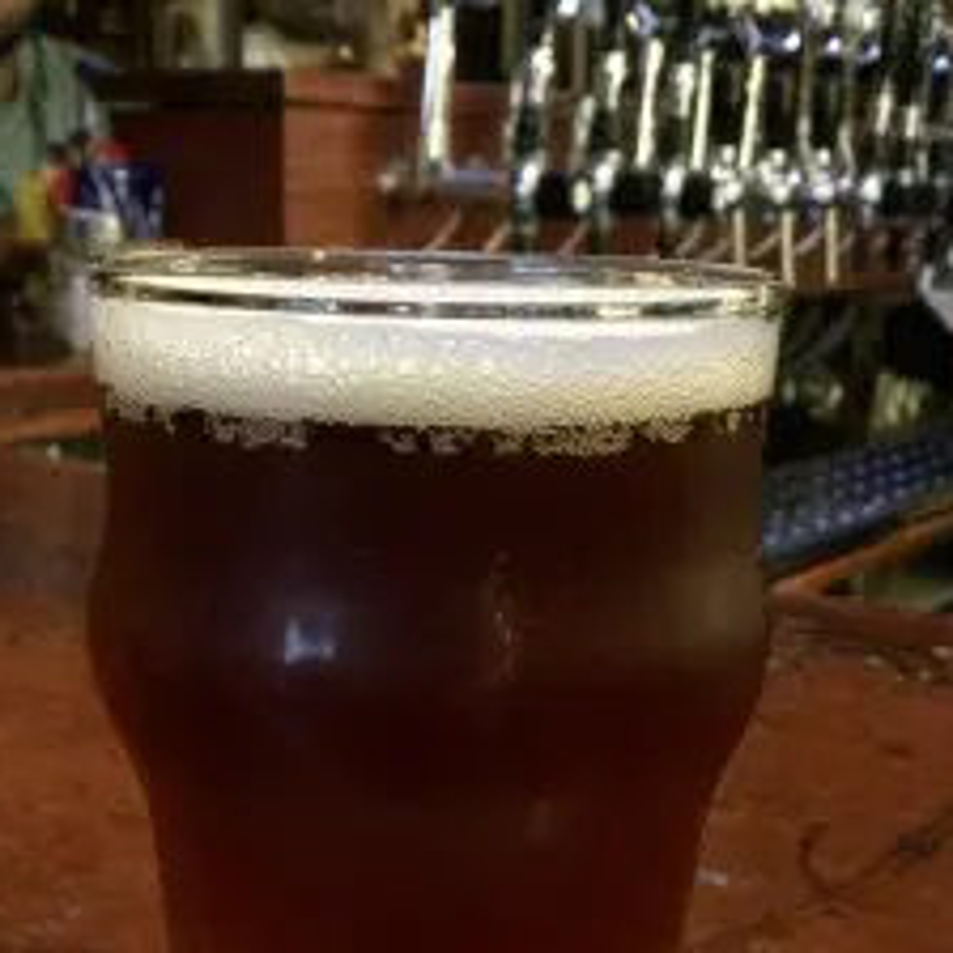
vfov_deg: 33.5
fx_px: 1526
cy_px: 783
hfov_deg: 34.7
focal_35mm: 49
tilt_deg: -21.2
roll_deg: -1.7
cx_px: 447
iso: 320
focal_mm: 3.3
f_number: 2.4
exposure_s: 1/17
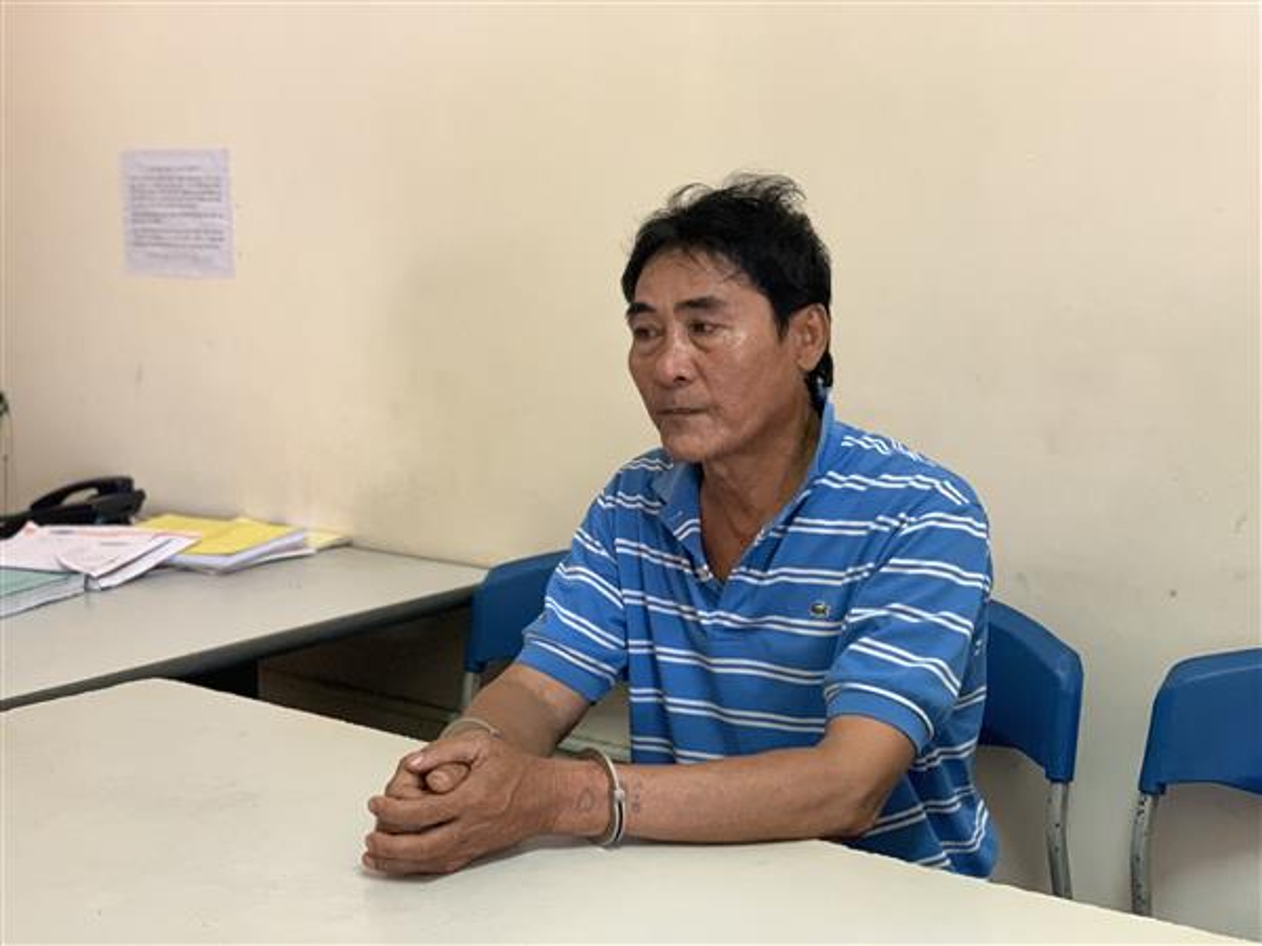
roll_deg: +0.2
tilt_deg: -6.1
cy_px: 473
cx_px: 631
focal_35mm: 52
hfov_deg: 36.8
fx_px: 1896
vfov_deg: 28.0
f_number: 2.4
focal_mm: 6
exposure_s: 1/33
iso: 320
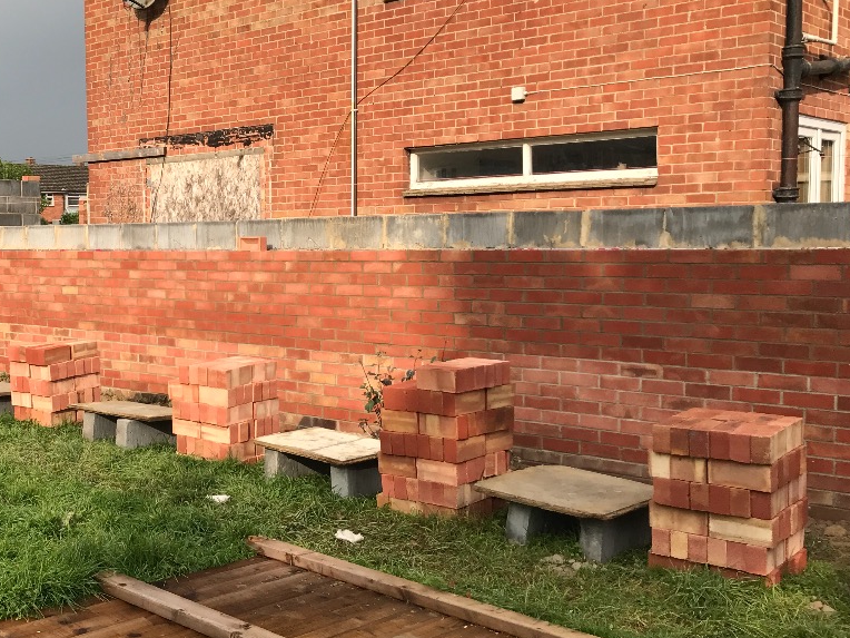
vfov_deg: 32.9
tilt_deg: -2.9
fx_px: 1080
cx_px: 206
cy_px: 316
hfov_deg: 41.6
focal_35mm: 44
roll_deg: +1.2
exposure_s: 1/1546
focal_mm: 3.99
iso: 20
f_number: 1.8
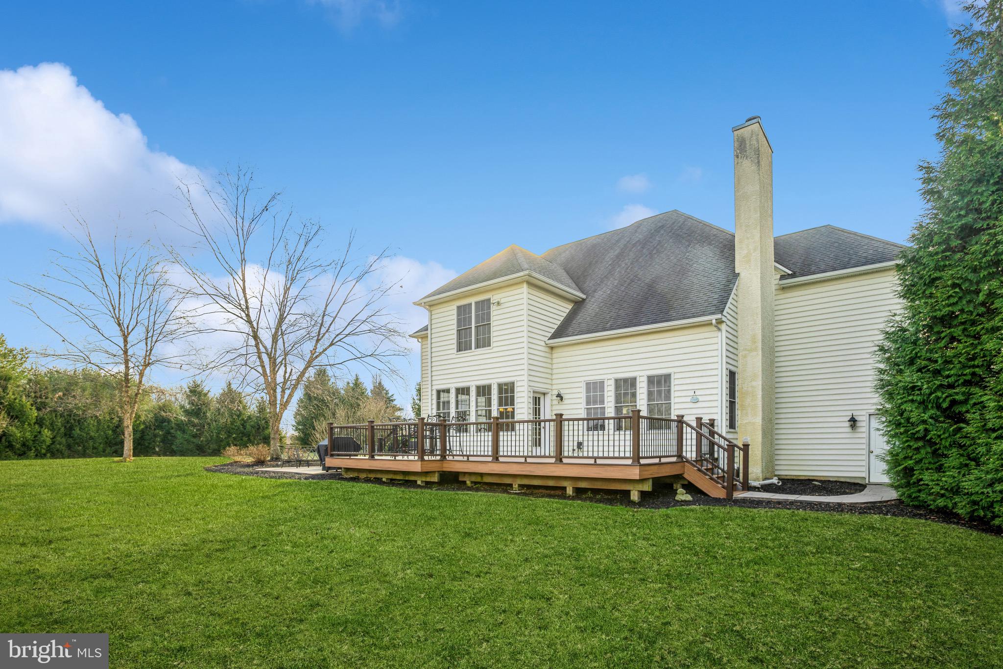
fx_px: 474
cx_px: 502
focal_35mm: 17
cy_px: 334
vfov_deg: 70.4
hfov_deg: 93.3
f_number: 8
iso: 160
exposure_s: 1/60
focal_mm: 17
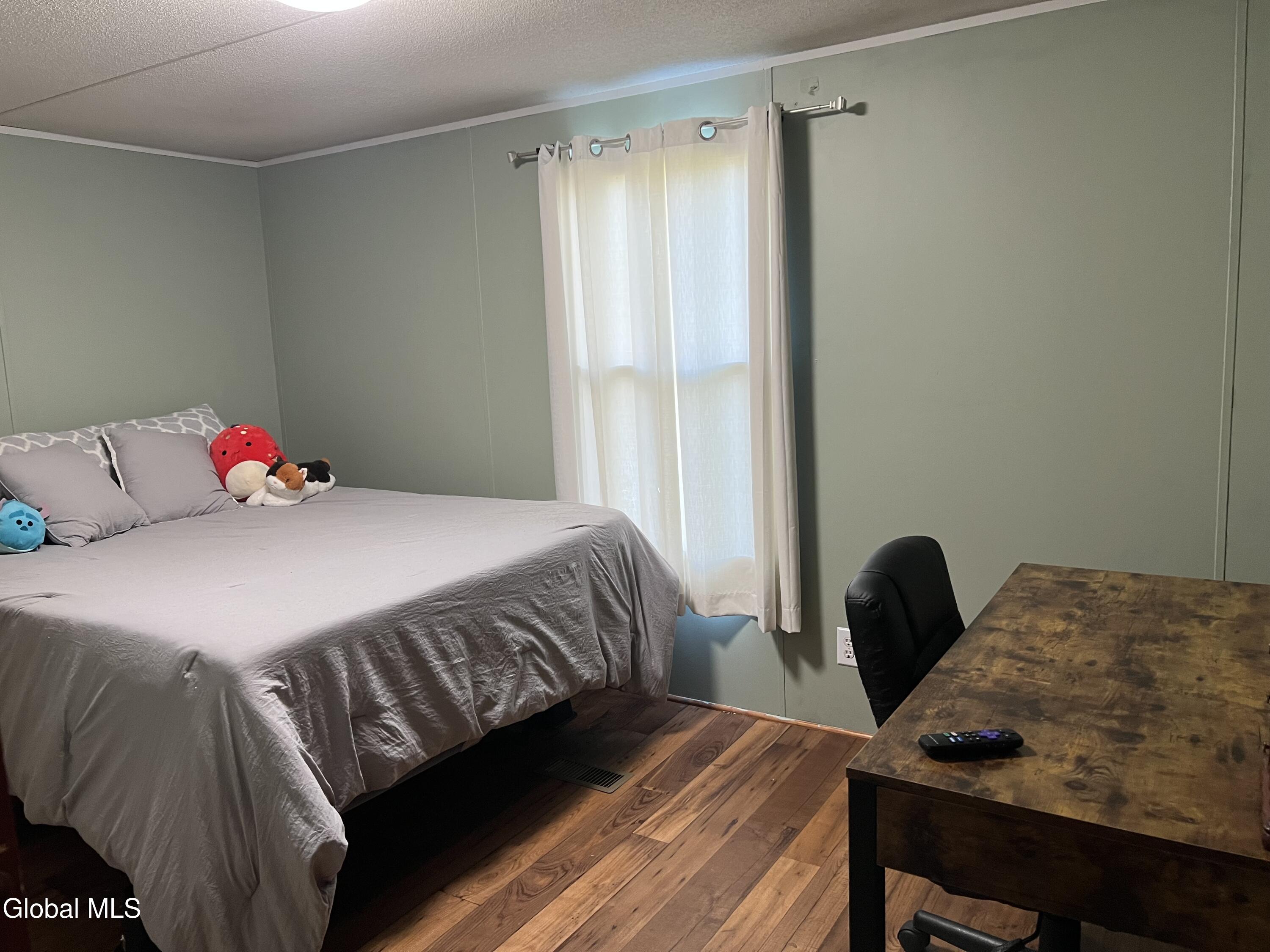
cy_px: 476
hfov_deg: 67.3
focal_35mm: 26
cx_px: 635
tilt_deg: -8.9
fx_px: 954
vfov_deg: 53.1
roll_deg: +2.7
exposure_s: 1/60
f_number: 1.5
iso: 200
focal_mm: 5.7
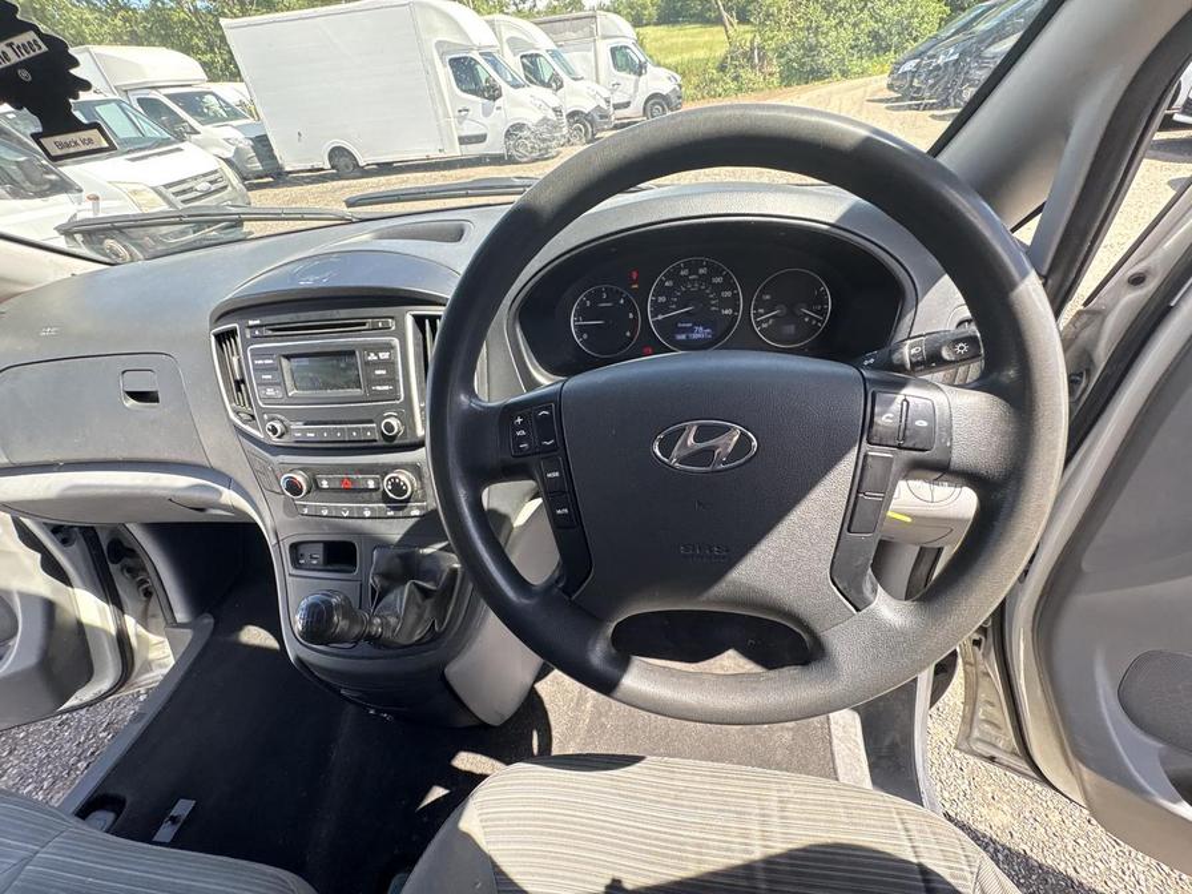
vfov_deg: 85.7
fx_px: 482
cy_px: 447
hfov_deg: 102.1
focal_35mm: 14
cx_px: 596
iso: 80
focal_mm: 2.22
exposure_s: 1/140
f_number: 2.2
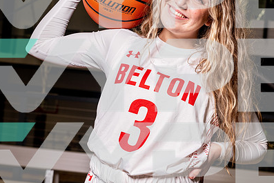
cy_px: 76
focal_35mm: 73
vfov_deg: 18.7
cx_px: 141
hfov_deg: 27.7
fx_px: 556
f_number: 5.6
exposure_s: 1/125
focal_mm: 50
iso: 100
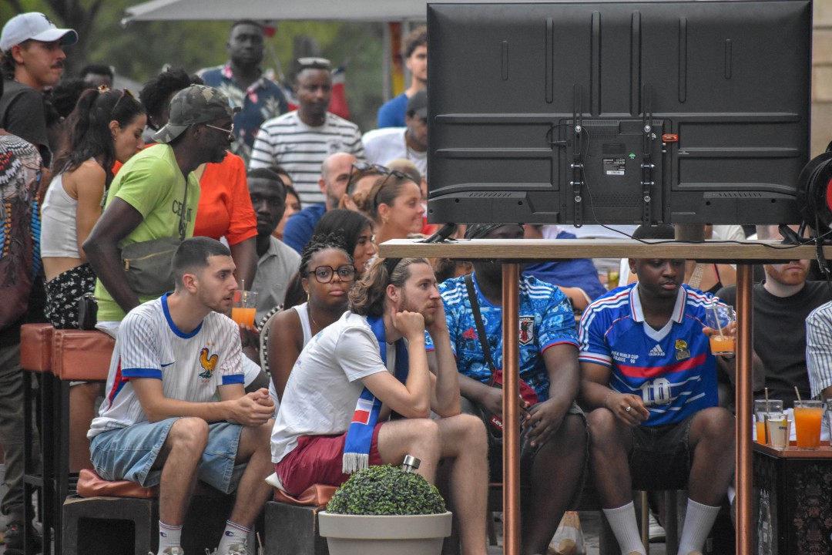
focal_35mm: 285
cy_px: 278
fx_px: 6586
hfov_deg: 7.2
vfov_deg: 4.8
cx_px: 416
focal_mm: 190
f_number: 5.3
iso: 3200
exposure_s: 1/500
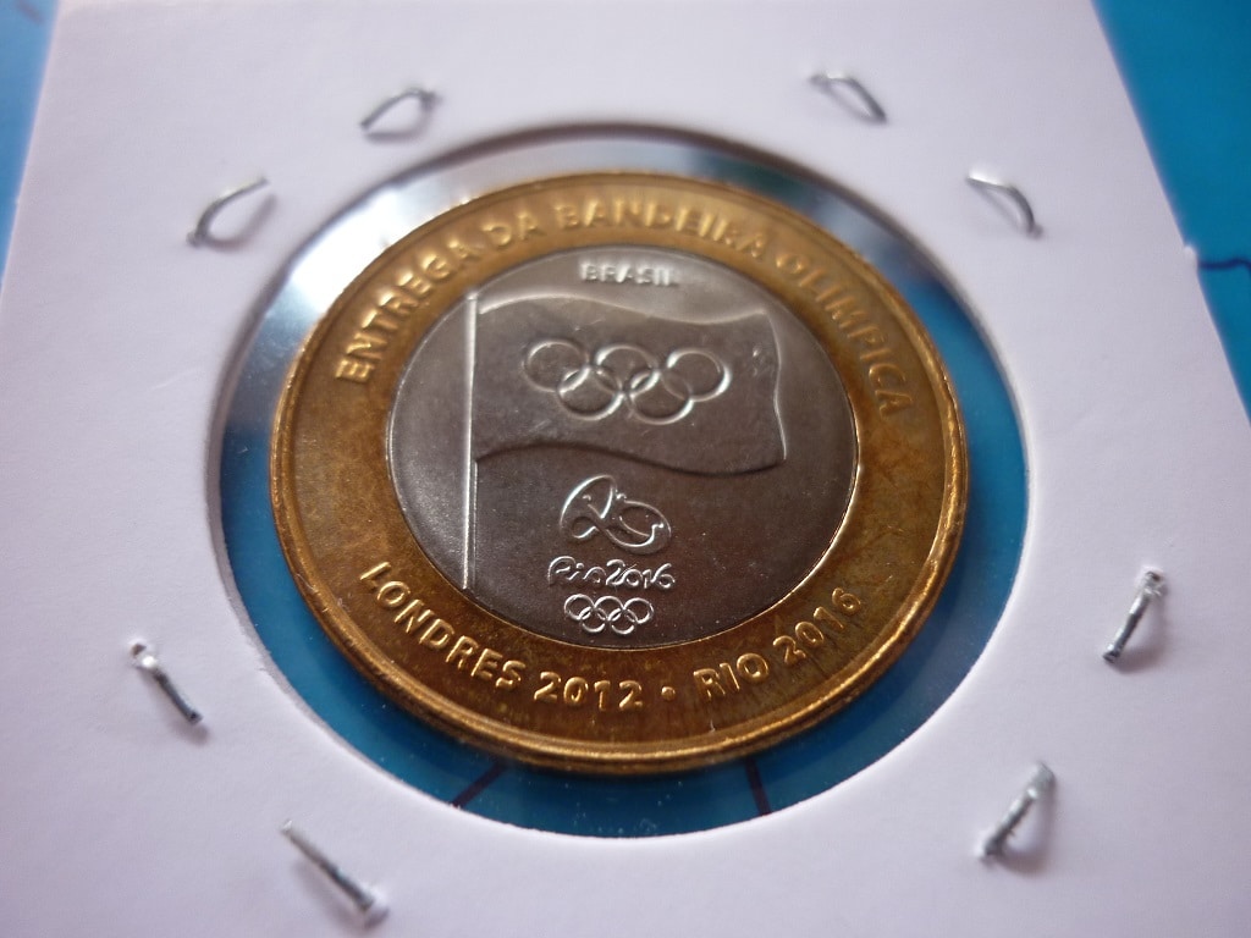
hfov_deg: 55.4
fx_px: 1193
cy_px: 469
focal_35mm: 33
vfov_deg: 42.9
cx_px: 626
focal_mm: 5.5
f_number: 2.8
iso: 160
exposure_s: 1/30
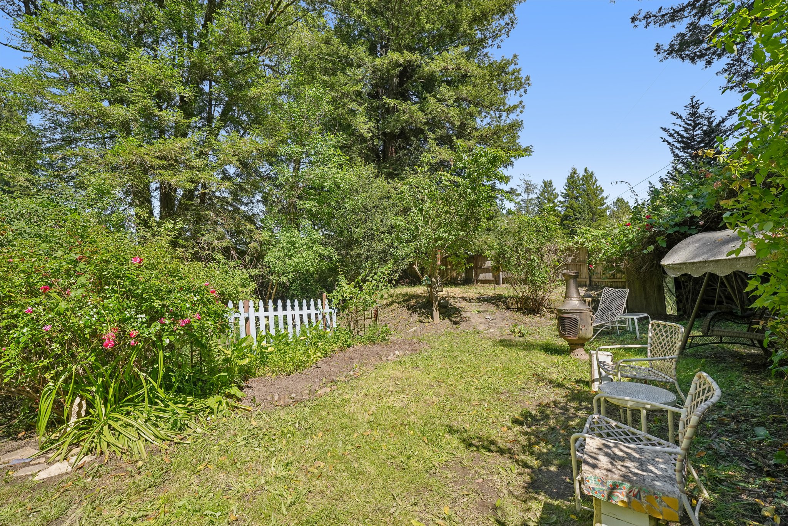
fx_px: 306
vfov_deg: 81.2
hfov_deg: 104.3
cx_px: 394
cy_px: 263
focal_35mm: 14
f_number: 8
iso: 640
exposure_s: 1/400
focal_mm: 14
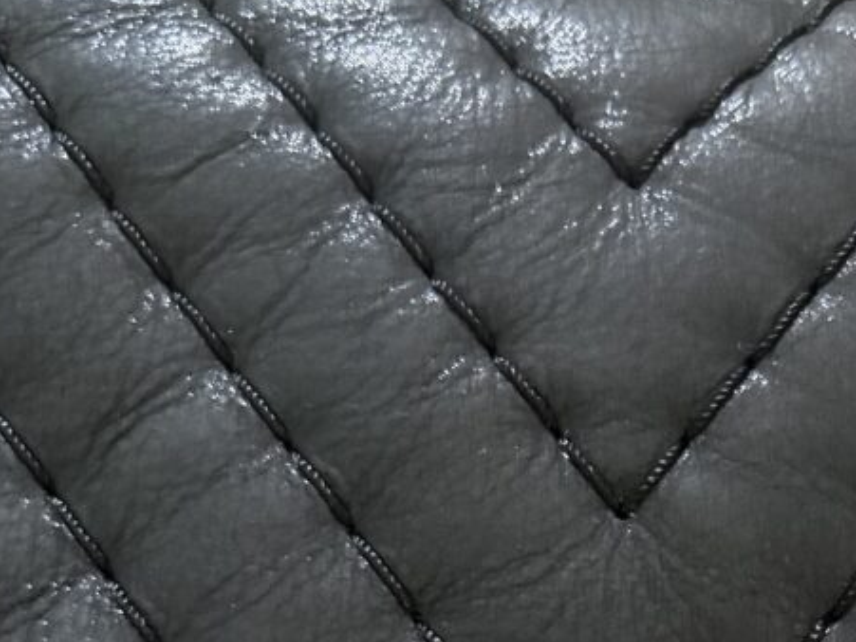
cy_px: 764
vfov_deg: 22.9
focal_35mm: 59
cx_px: 649
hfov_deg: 32.1
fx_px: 1459
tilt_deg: -59.5
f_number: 1.5
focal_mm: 5.7
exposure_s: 1/32
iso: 640
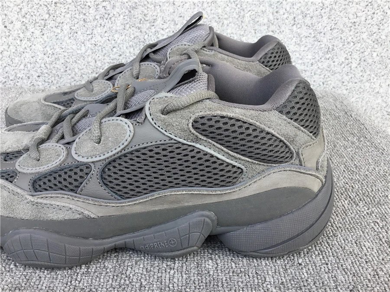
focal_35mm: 31
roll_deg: -1.2
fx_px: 349
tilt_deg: -28.2
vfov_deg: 45.4
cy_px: 146
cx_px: 195
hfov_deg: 58.4
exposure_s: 1/100
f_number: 2.4
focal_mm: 3.3
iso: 25
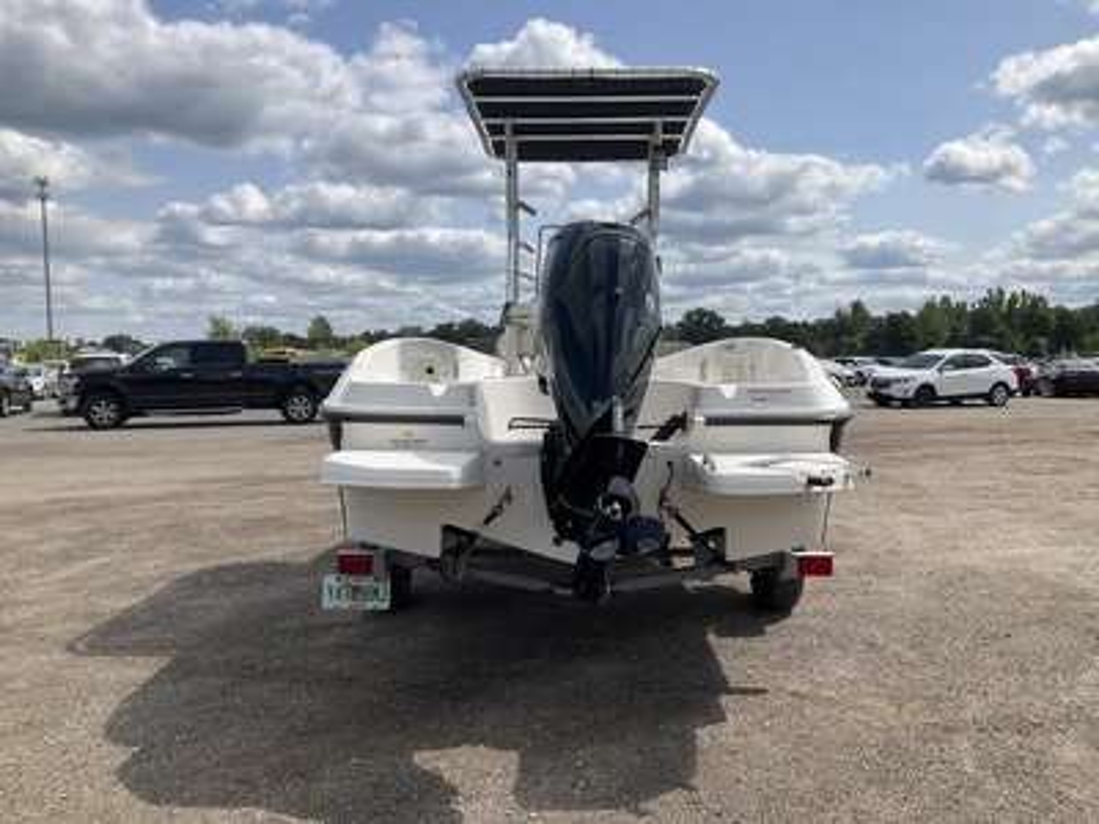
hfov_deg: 61.7
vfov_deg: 48.2
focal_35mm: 29
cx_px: 550
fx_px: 921
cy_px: 412
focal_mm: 3
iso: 25
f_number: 1.8
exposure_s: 1/2667
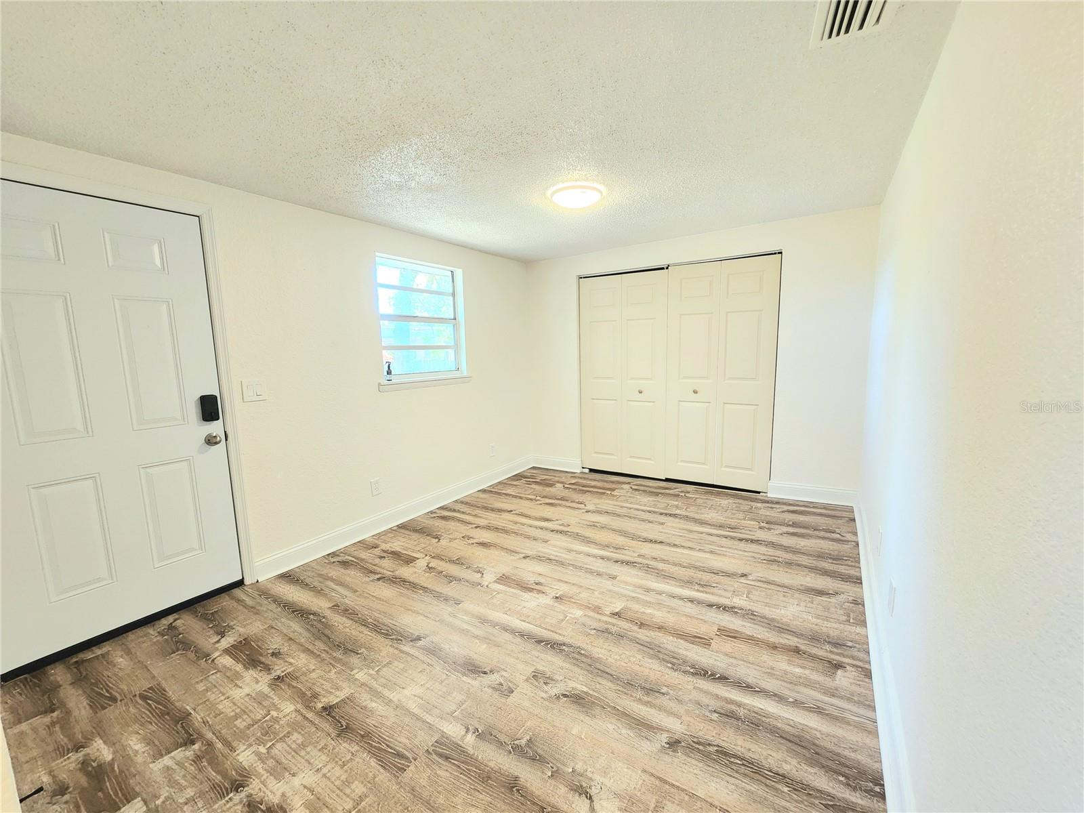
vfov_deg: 89.9
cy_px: 406
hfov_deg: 106.2
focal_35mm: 13
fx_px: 407
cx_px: 542
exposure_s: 1/60.2
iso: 320
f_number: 2.2
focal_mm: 2.2
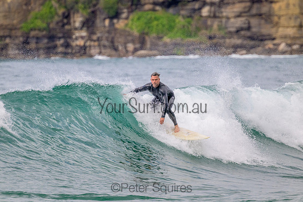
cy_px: 101
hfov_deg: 2.6
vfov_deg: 1.7
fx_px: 6735
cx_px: 152
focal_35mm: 800
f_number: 11
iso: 2000
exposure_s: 1/2000
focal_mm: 800
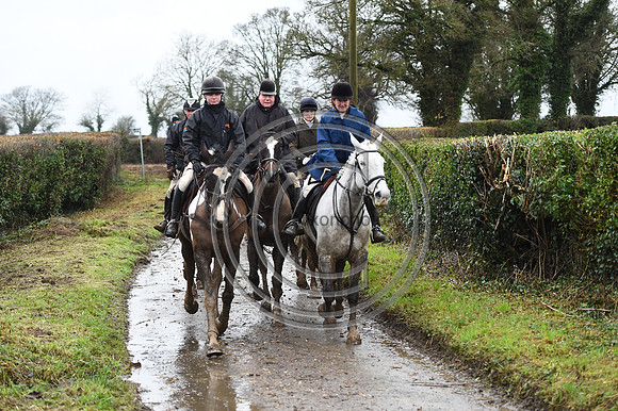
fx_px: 1338
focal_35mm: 78
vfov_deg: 17.5
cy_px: 206
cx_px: 309
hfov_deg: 26.0
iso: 1600
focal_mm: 78
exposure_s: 1/1250
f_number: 3.5
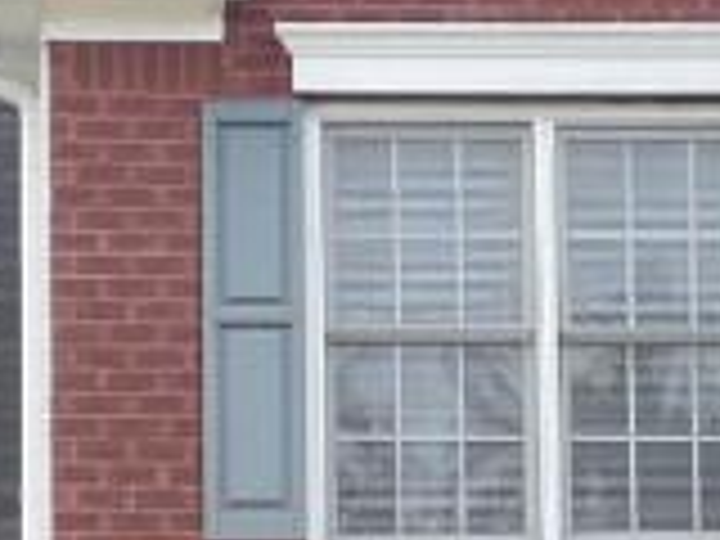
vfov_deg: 5.4
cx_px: 400
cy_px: 837
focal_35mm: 275
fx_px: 5720
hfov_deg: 7.2
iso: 125
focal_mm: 7.8
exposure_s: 1/320
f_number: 3.9
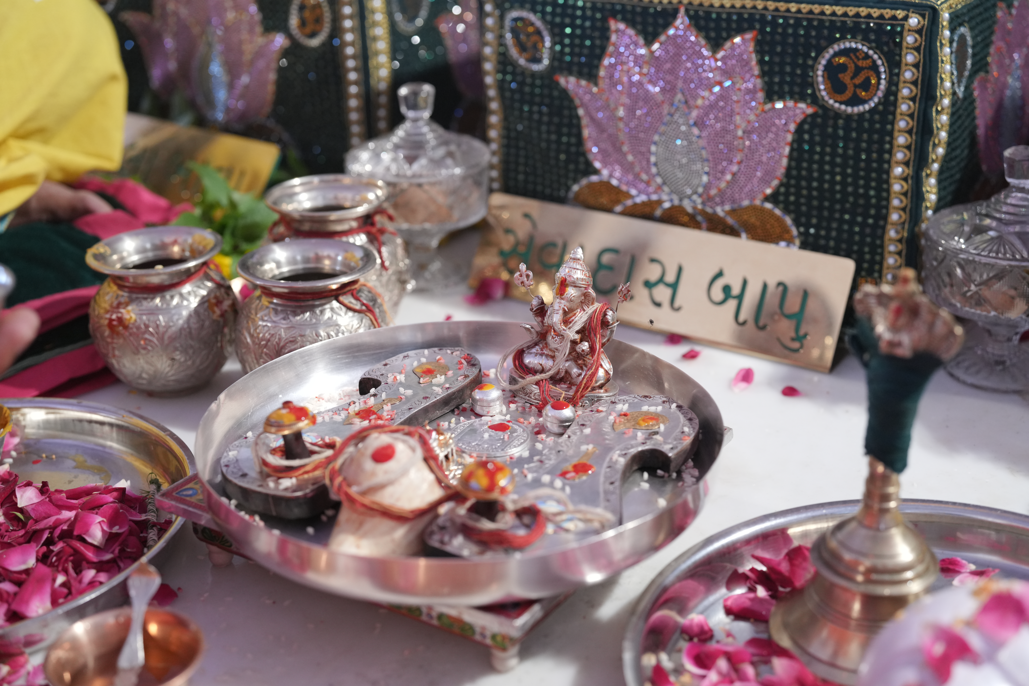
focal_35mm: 50
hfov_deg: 39.6
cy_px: 343
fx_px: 1429
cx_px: 514
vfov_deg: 27.0
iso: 2000
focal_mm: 50
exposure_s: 1/200
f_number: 2.8
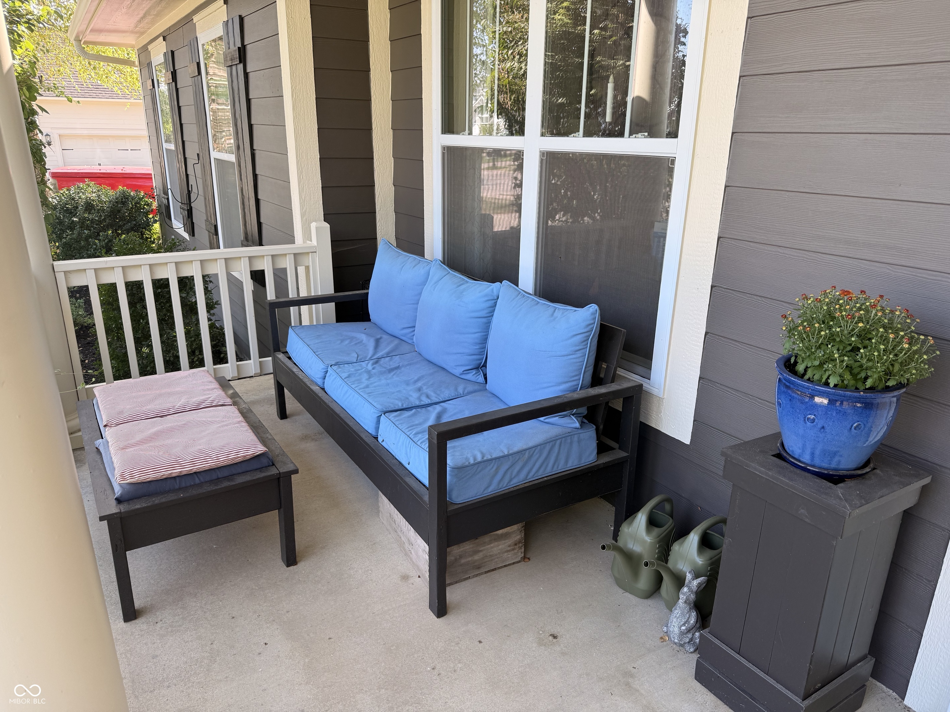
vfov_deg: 56.8
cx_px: 475
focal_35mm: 24
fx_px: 659
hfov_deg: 71.6
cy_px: 356
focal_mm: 6.76
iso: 64
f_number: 1.78
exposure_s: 1/246
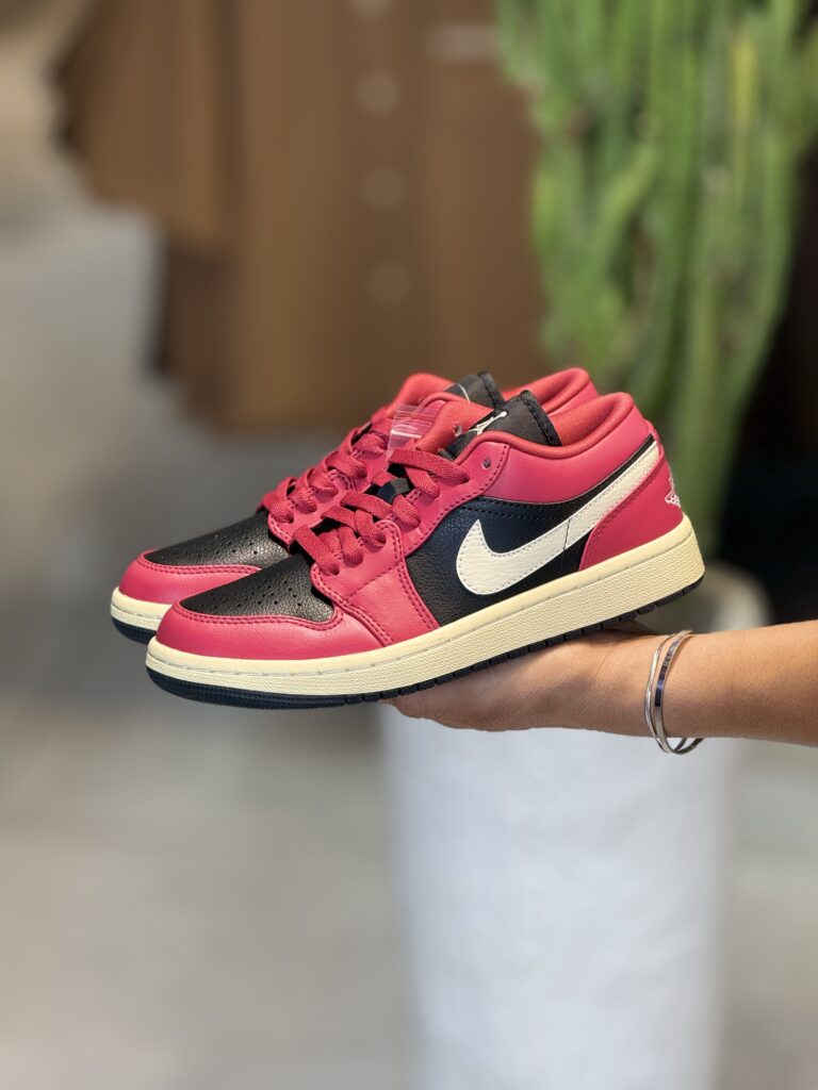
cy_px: 545
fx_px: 3781
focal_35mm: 120
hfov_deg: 12.3
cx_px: 409
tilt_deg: -15.1
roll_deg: -0.6
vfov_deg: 16.4
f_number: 2.8
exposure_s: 1/100
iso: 100
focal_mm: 15.66
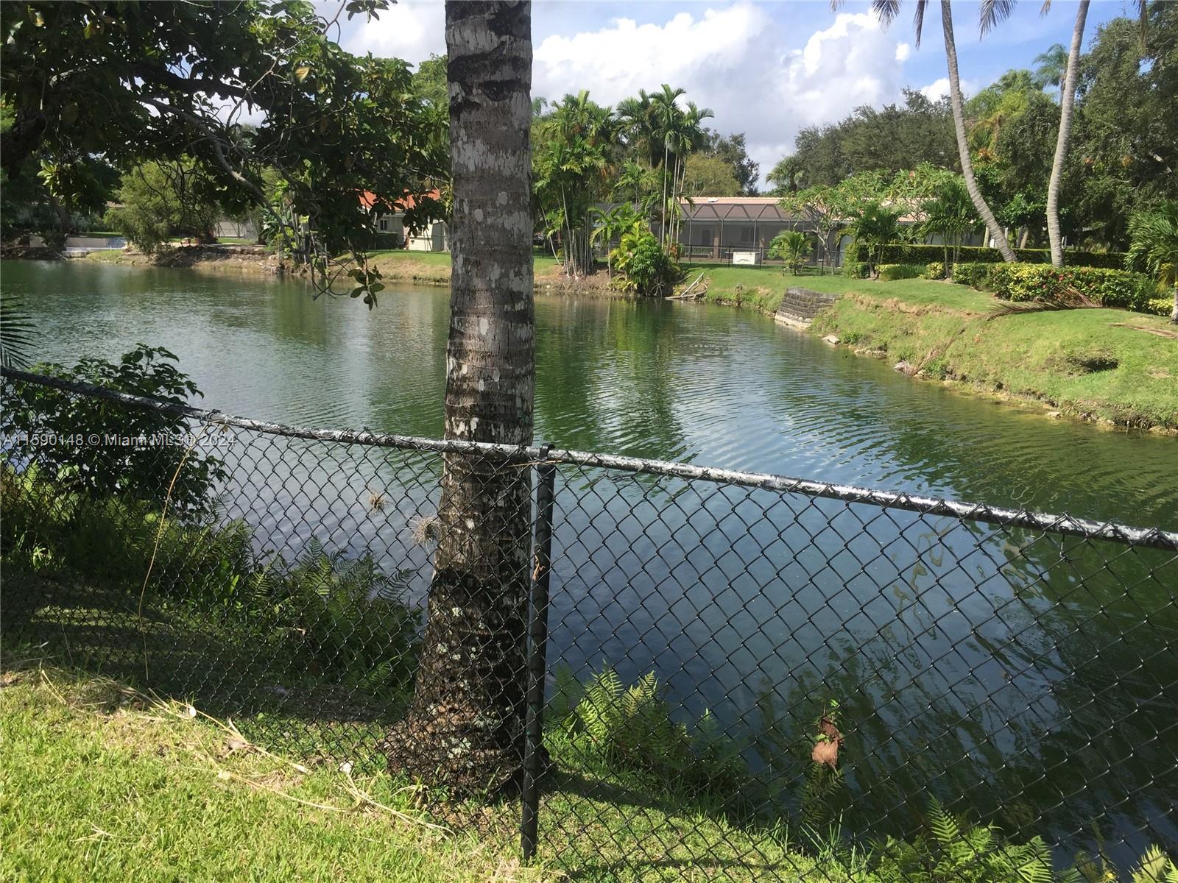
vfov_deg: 48.2
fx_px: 987
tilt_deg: -12.7
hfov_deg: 61.7
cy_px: 442
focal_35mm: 29
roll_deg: -2.9
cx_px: 589
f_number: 2.2
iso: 32
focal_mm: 4.15
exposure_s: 1/1319
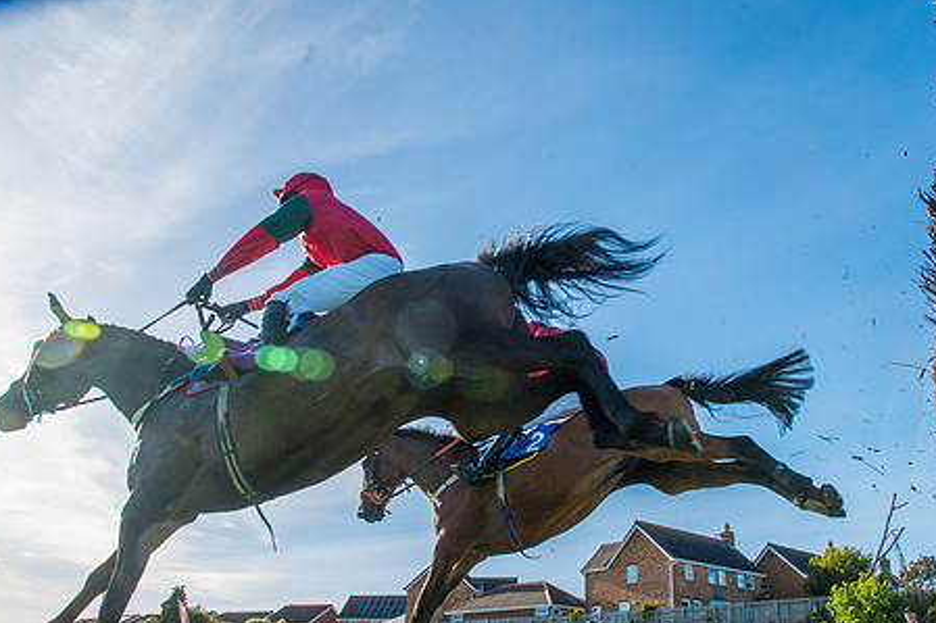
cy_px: 394
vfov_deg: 41.9
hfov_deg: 60.0
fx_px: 806
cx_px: 546
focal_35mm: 31
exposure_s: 1/1250
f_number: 8
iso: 500
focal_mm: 24
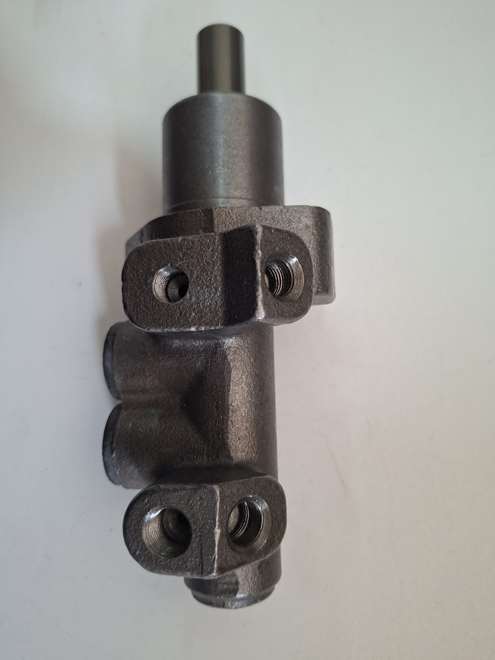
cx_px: 248
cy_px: 330
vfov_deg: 73.9
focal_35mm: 23
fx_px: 439
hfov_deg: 58.9
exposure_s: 1/60
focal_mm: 5.54
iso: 200
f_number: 1.8
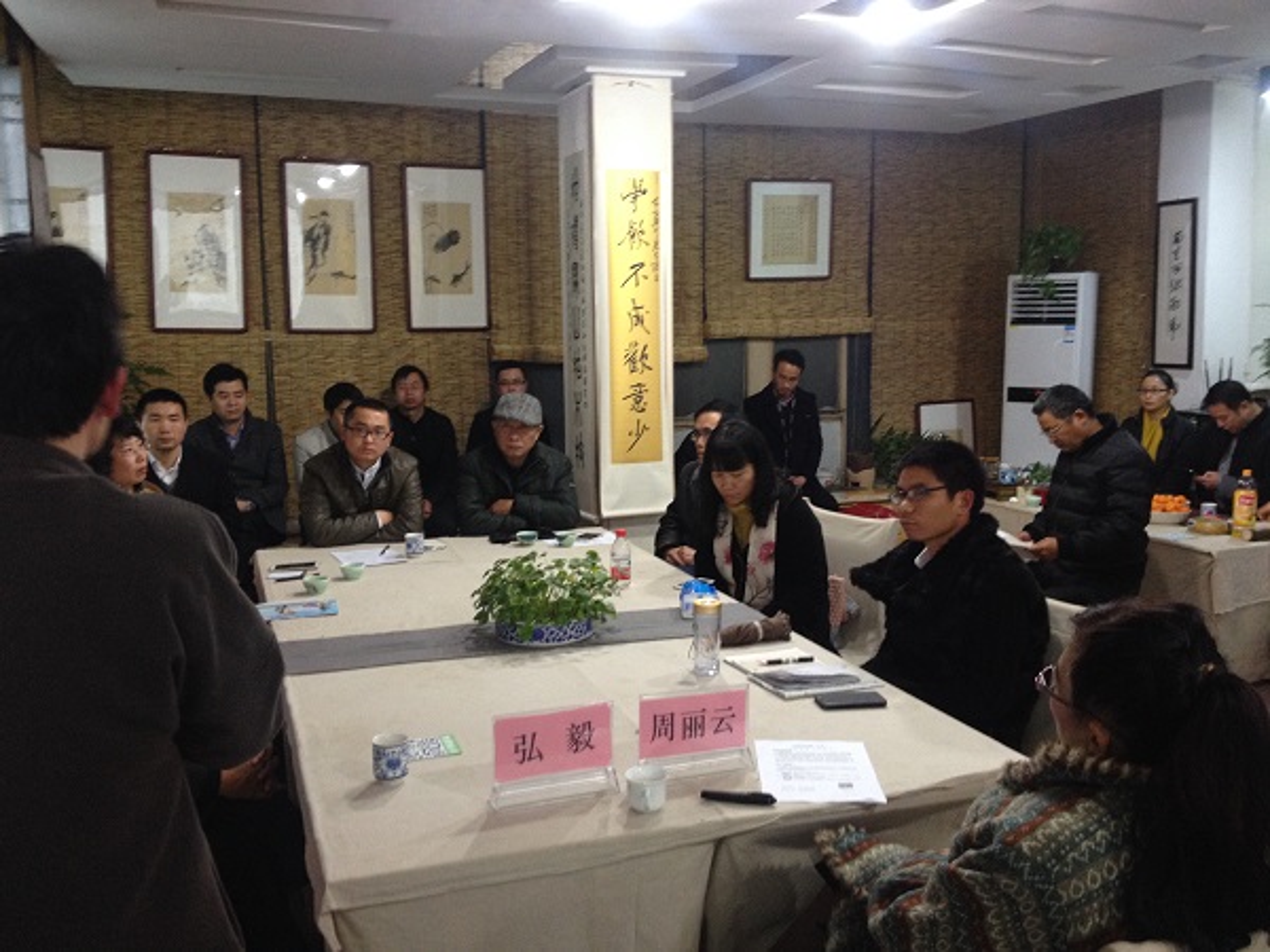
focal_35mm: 35
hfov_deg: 52.6
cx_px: 635
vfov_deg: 40.7
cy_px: 476
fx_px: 1284
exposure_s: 1/20
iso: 160
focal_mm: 4.28
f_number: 2.4
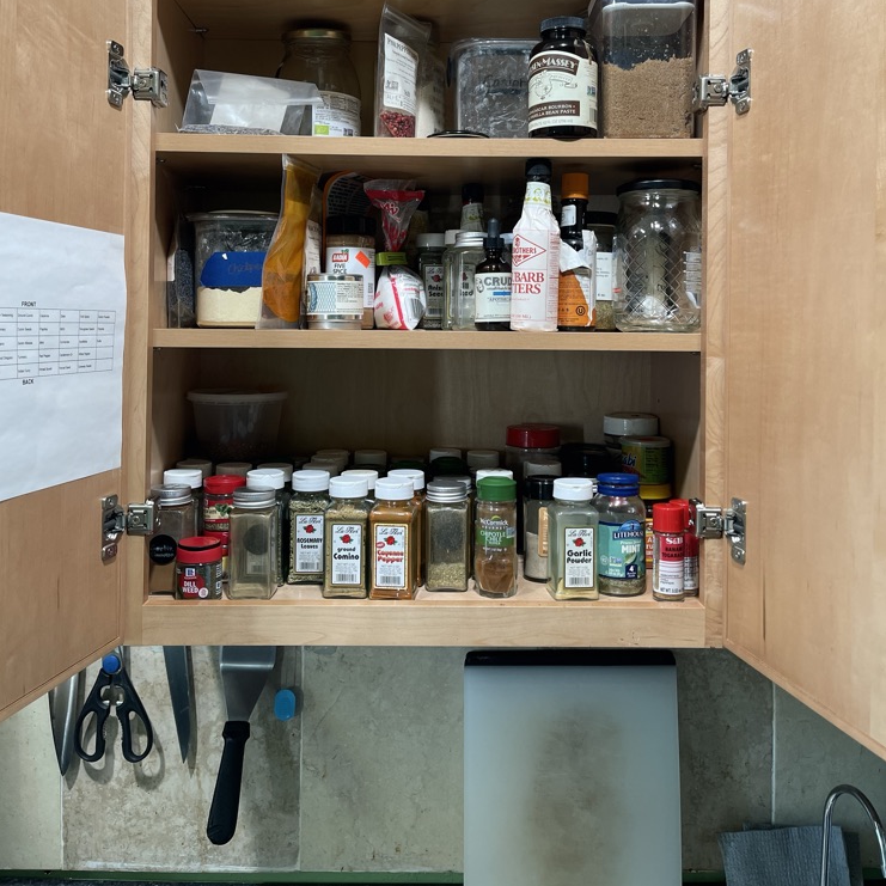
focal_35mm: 31
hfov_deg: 52.5
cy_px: 305
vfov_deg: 51.7
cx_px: 439
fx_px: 898
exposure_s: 1/60
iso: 100
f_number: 1.6
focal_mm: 5.1
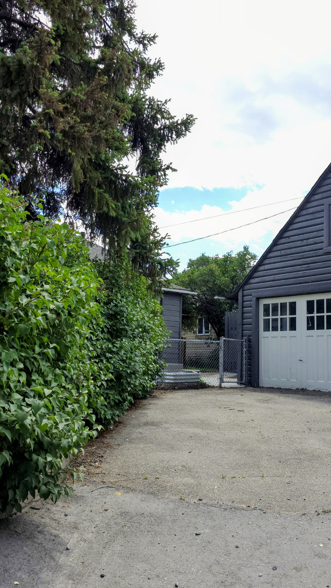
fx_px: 531
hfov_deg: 34.6
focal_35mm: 34
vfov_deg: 58.0
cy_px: 297
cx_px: 194
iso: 12
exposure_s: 1/260
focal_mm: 6.3
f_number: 1.7
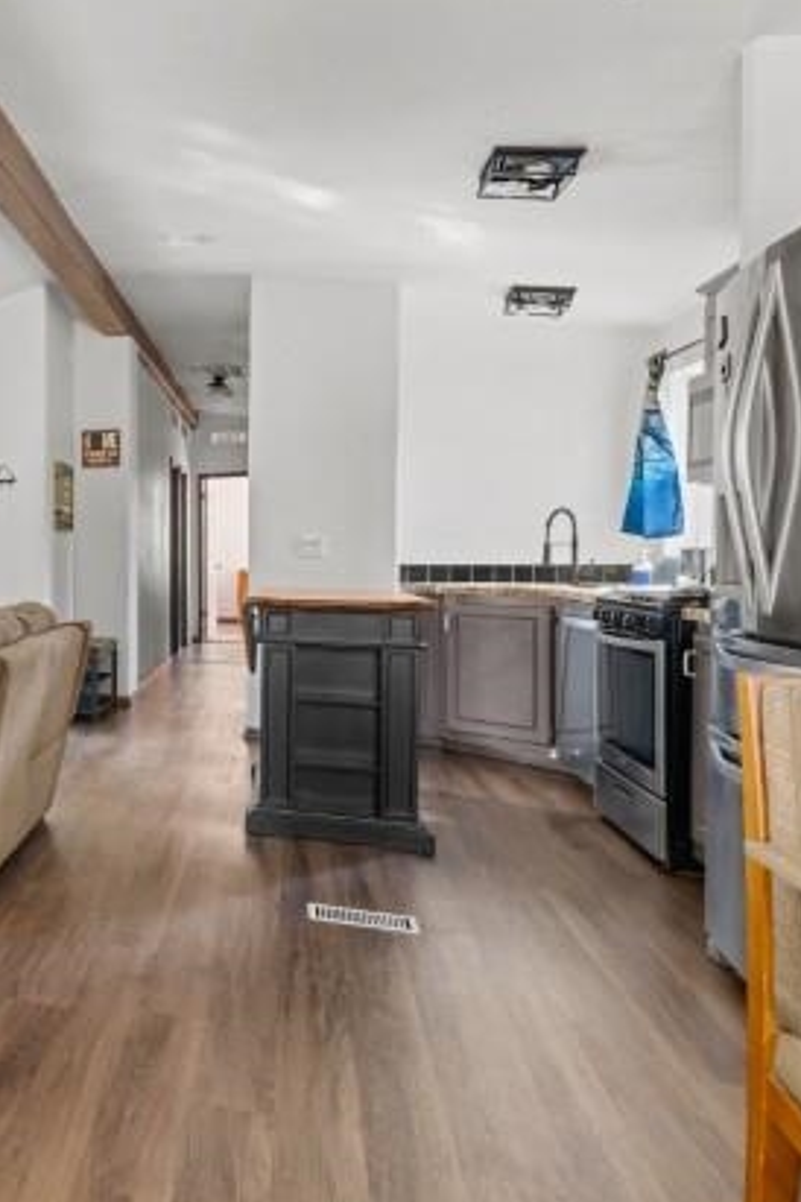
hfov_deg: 35.8
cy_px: 573
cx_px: -170
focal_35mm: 28
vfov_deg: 65.4
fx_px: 934
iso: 100
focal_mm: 16
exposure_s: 2
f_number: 8
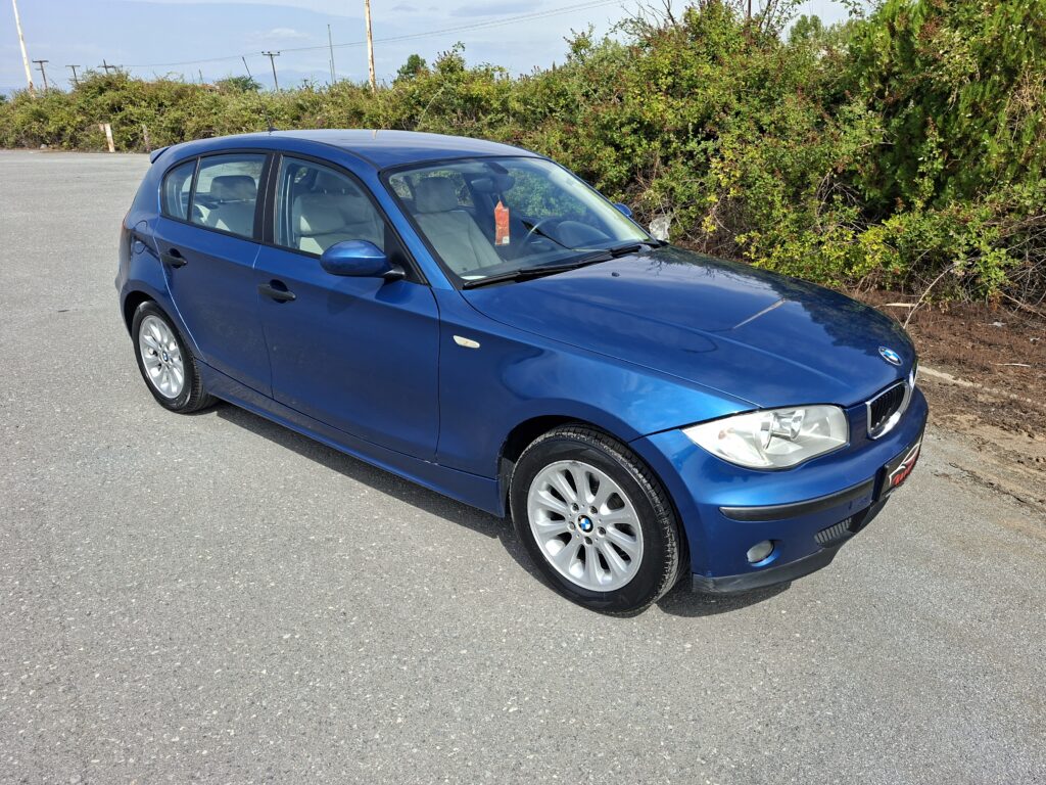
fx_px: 695
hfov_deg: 73.9
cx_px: 523
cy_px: 392
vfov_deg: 58.9
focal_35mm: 23
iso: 50
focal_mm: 5.54
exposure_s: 1/1220
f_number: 1.8
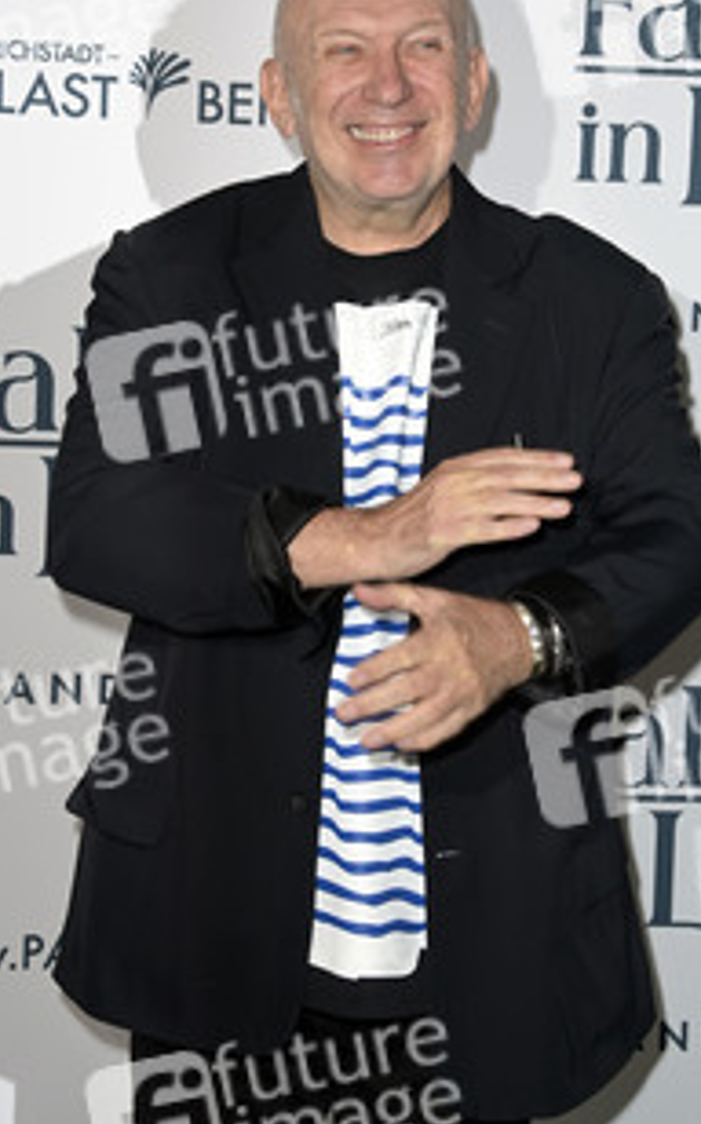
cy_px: 558
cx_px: 380
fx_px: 2756
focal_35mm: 90
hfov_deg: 14.5
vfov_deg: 23.1
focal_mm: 68
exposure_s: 1/250
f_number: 5.6
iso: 640
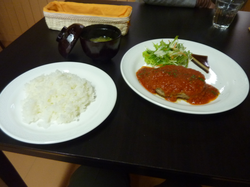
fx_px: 181
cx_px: 125
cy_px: 94
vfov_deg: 54.9
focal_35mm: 25
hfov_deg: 69.4
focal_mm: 4.1
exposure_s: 1/30
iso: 320
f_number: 3.3
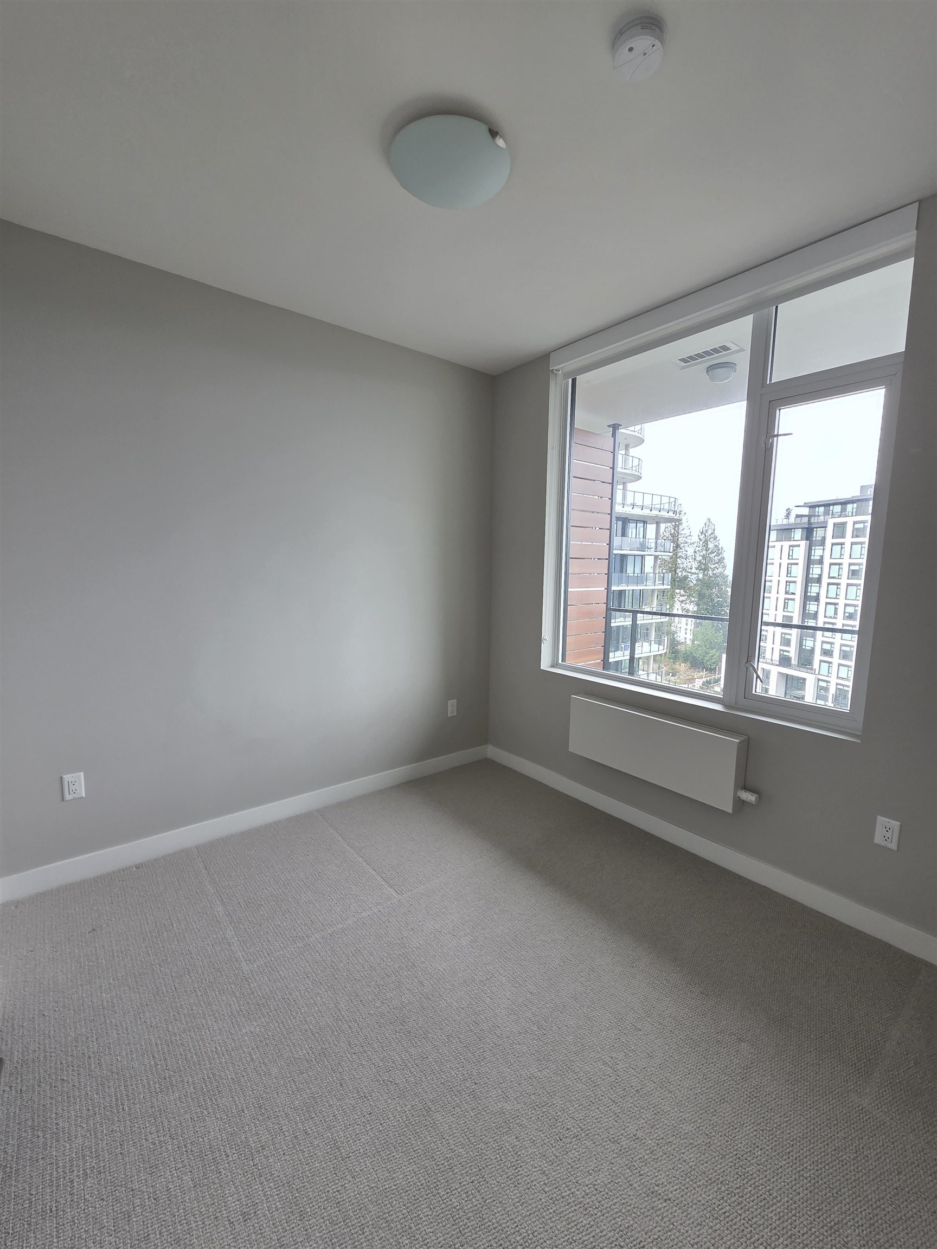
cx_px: 468
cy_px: 624
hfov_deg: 89.9
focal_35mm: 13
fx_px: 469
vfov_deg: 106.2
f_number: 2.2
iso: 64
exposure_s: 1/120
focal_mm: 2.2
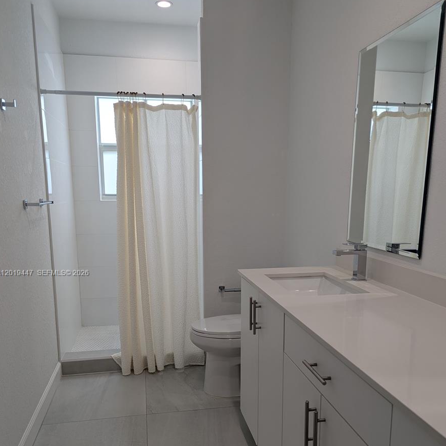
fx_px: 423
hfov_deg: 55.6
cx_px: 224
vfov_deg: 55.1
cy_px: 273
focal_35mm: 29
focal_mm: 6.81
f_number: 1.85
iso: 49
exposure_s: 1/135
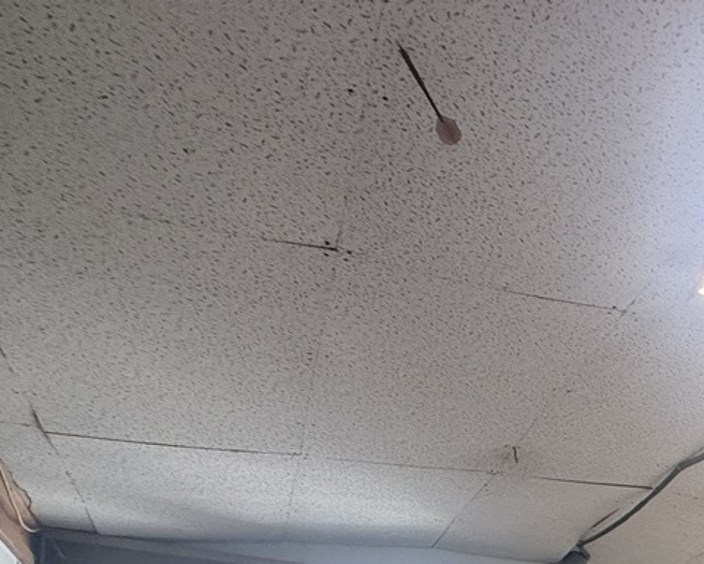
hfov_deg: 35.8
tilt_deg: +1.8
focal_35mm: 41
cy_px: 780
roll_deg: -0.7
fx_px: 854
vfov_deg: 28.2
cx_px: 829
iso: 250
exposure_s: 1/120
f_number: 2.2
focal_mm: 2.22
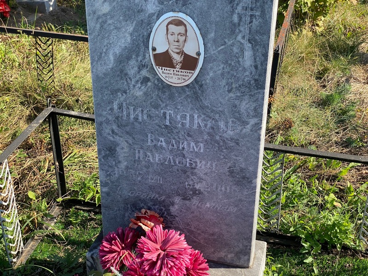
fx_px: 553
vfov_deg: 28.0
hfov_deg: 36.8
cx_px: 184
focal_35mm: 52
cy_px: 138
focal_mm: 6
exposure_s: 1/489
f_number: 2
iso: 20
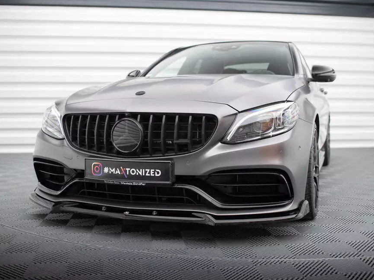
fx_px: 443
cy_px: 135
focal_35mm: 41
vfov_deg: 35.1
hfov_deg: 45.8
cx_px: 190
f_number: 2.5
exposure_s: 1/125
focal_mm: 35
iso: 500
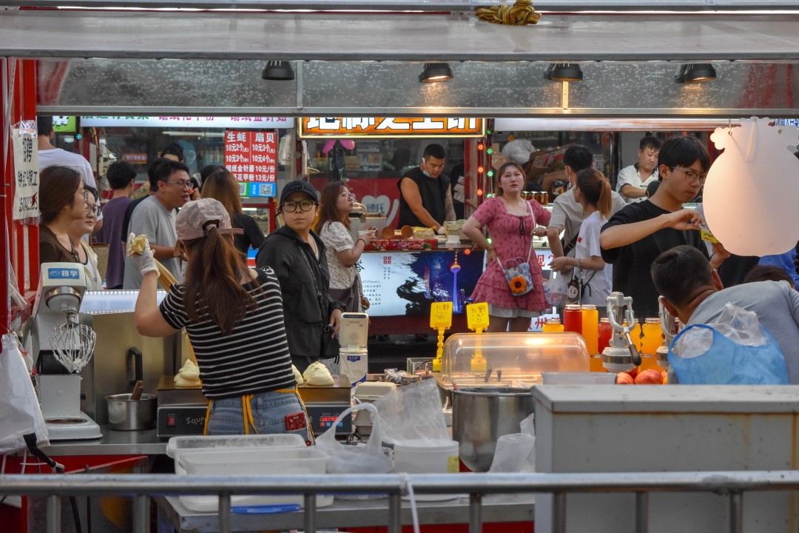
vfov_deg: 18.9
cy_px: 266
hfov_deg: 28.1
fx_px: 1598
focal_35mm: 72
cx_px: 400
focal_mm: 48
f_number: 5.3
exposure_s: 1/500
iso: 1000
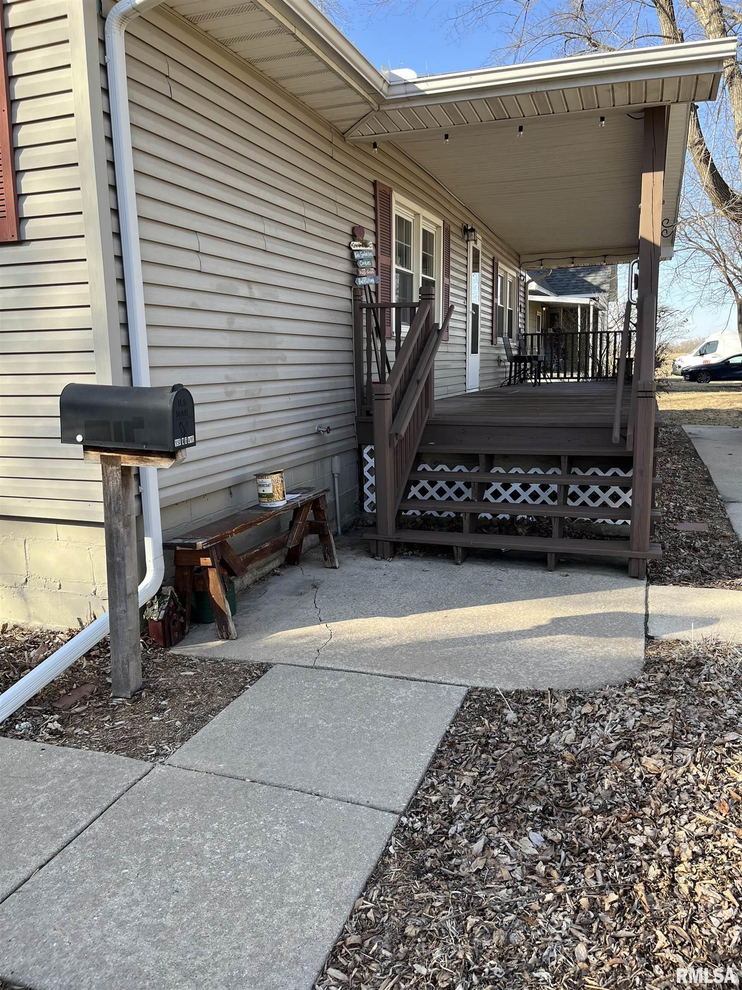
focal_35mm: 26
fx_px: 743
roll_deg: +1.5
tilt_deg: -10.5
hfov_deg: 53.1
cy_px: 495
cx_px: 371
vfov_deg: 67.3
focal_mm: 5.1
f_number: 1.6
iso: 50
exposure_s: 1/504
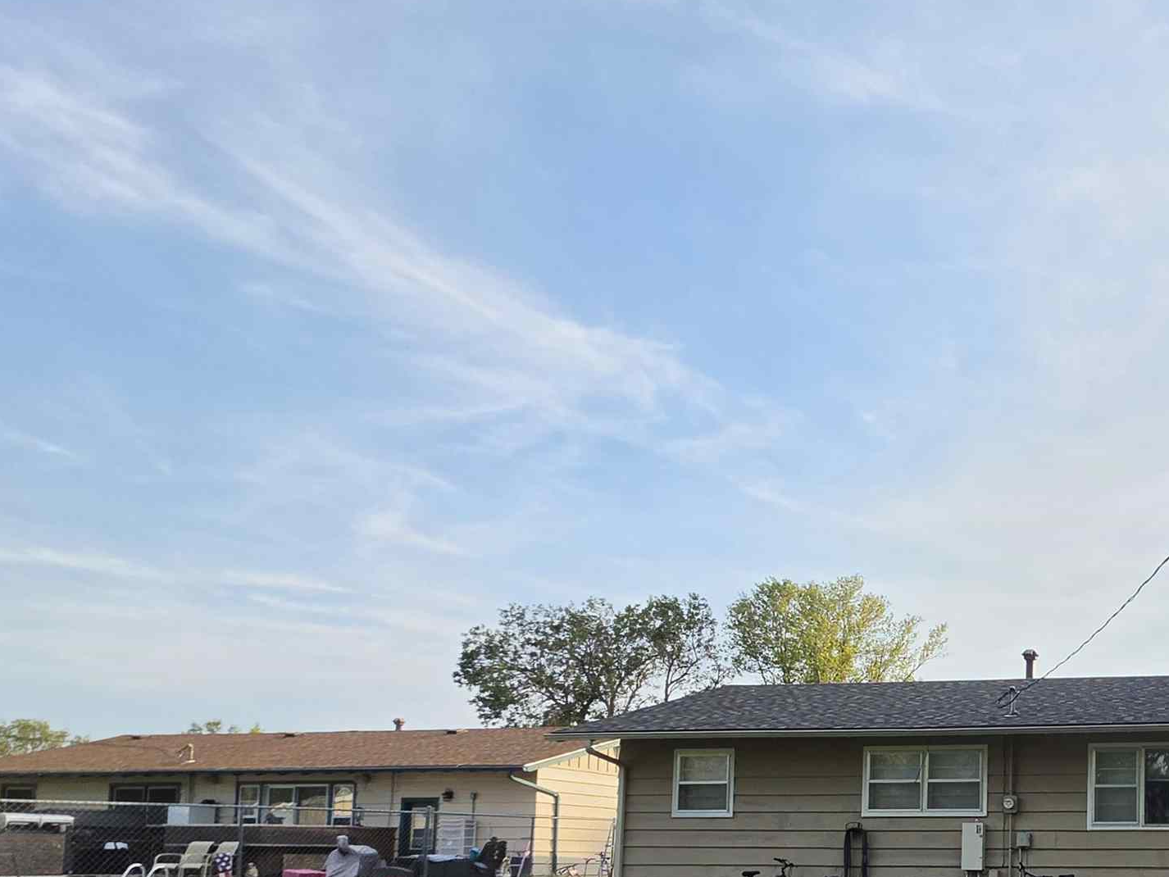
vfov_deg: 45.1
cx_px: 1178
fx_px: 946
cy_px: 790
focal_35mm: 28
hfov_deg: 50.7
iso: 32
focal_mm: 2.2
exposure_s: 1/1525
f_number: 1.9
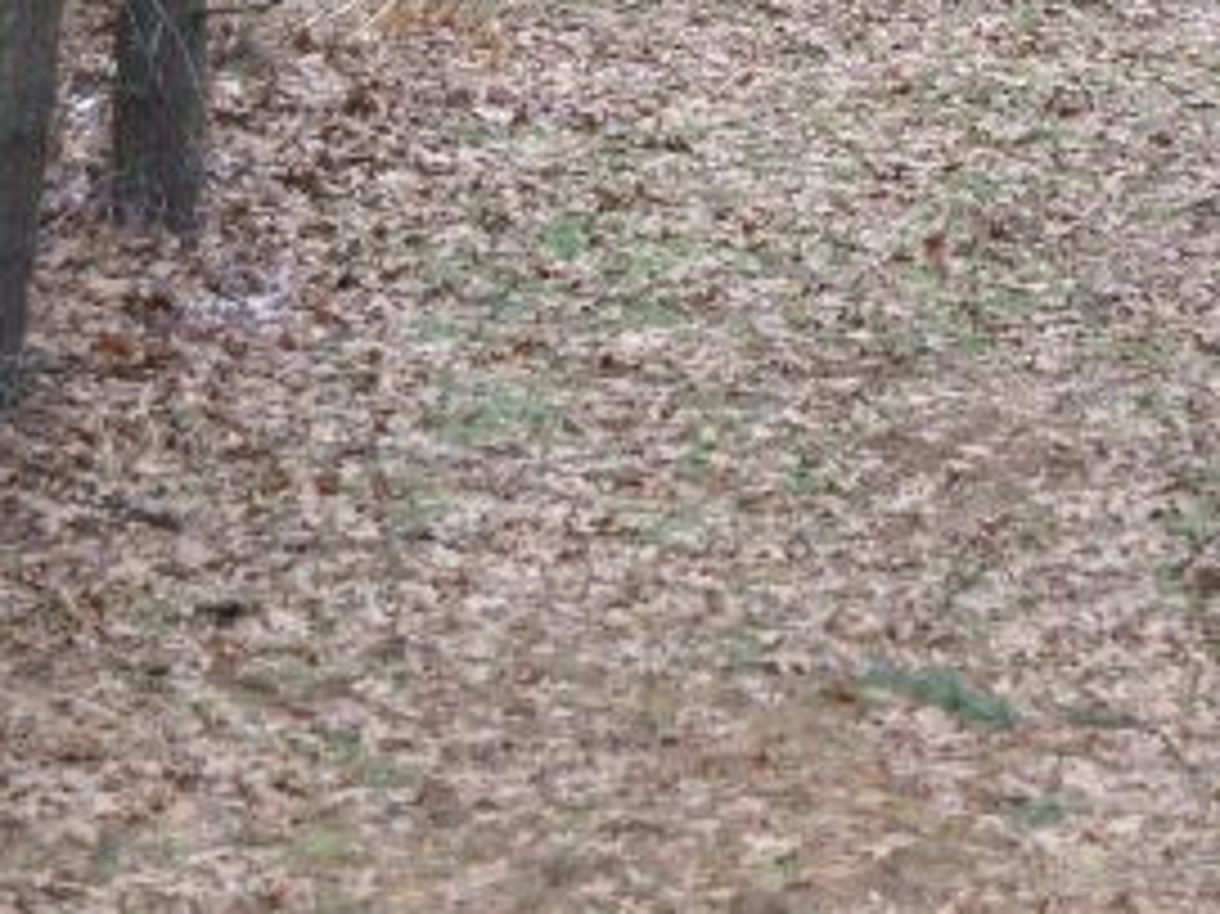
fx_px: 8455
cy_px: -108
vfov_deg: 6.2
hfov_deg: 8.2
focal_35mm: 240
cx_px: 855
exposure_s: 1/125
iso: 400
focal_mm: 60
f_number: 4.5
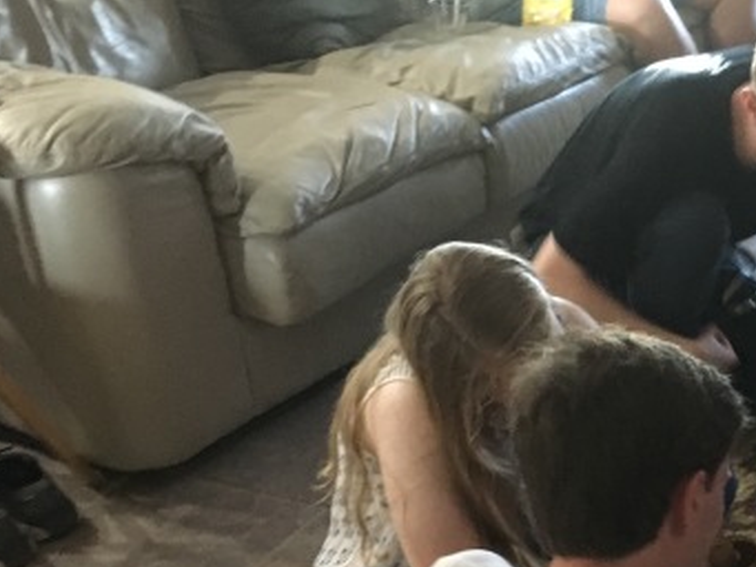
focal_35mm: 68
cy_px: 554
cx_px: 874
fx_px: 1486
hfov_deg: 25.9
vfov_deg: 21.0
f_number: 2.2
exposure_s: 1/15
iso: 400
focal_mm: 4.15
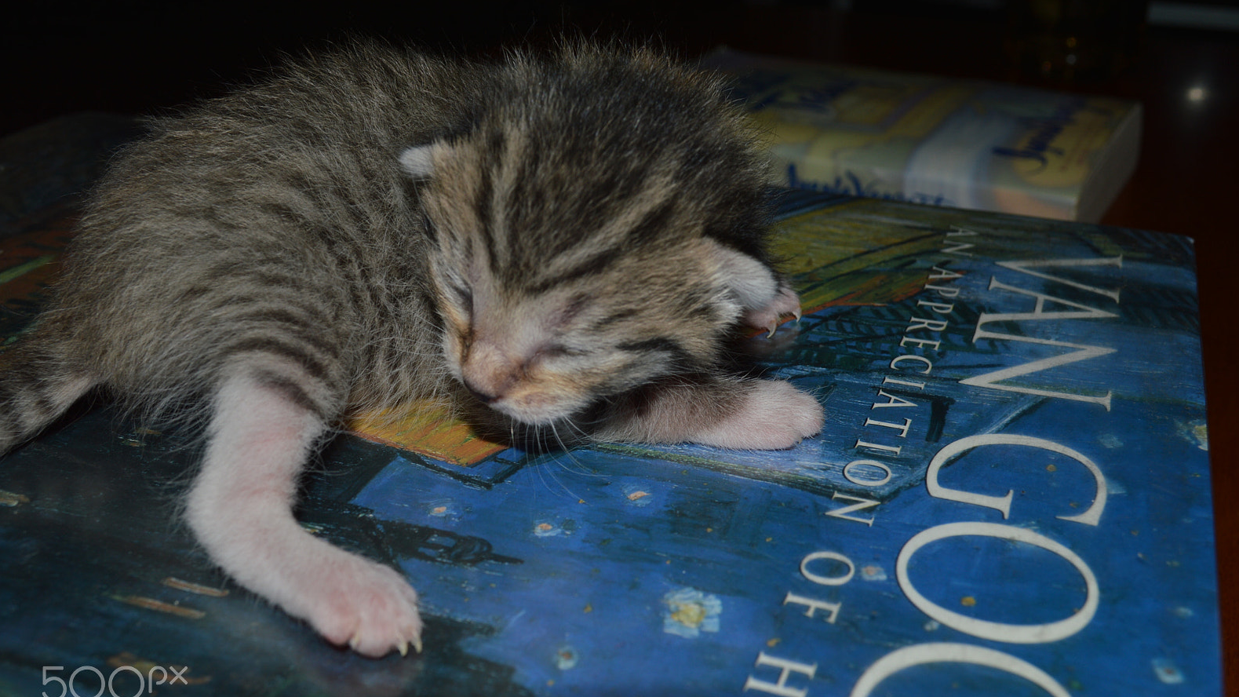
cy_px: 370
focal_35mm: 35
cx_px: 621
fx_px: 1150
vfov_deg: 33.7
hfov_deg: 56.6
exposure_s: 1/60
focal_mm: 22
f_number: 8
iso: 100
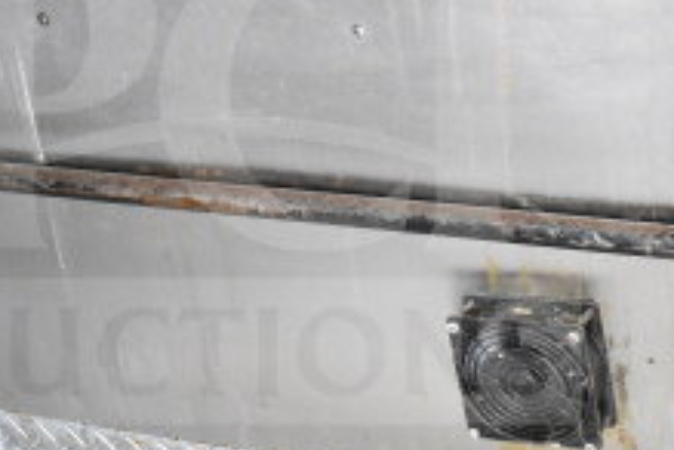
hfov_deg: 19.5
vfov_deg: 13.1
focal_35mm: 104
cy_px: 180
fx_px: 1954
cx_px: 234
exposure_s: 1/40
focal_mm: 25
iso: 2200
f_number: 4
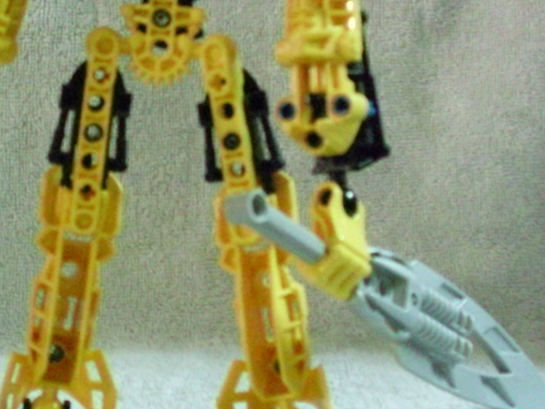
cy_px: 115
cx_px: 157
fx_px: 1212
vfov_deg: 19.0
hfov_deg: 25.1
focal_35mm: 77
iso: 1600
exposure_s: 1/17
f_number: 3.1
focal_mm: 6.3
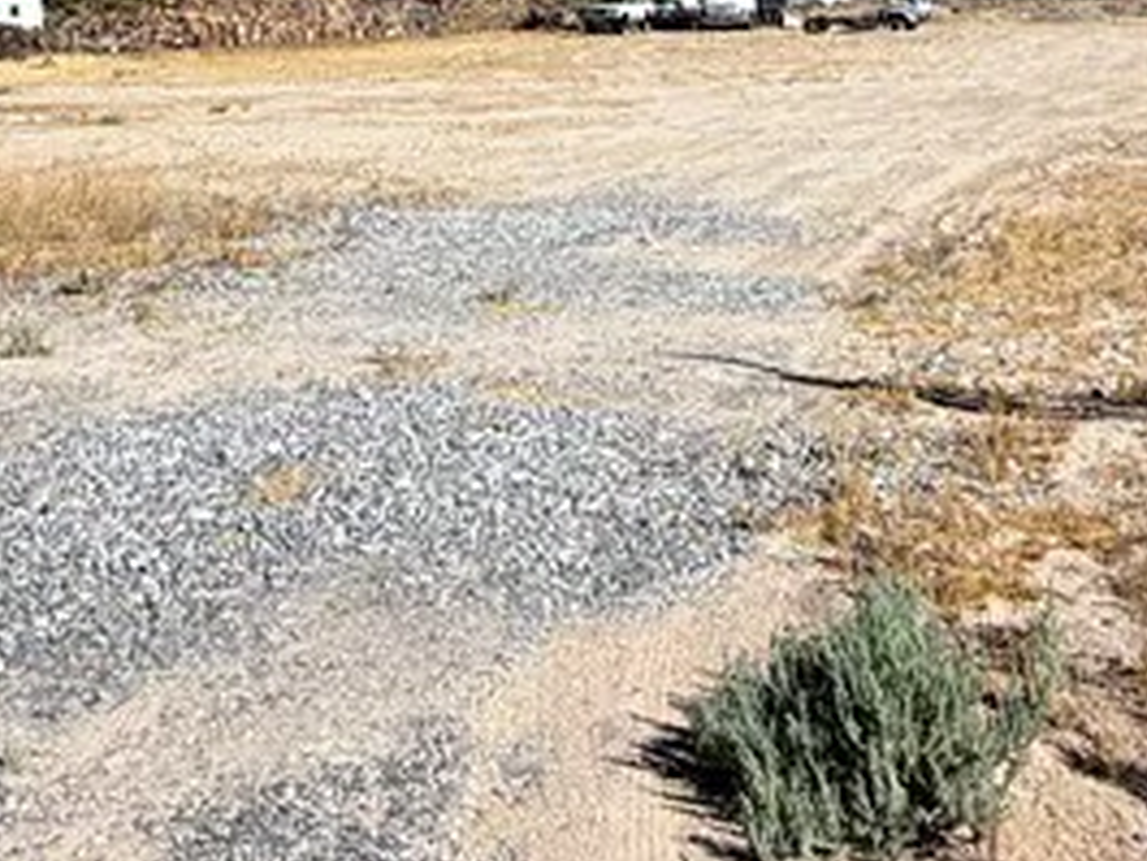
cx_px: 770
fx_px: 1790
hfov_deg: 35.2
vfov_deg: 23.8
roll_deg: +1.0
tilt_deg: +8.7
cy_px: -260
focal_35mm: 54
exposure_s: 1/1399
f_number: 2.2
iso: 20
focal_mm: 2.22
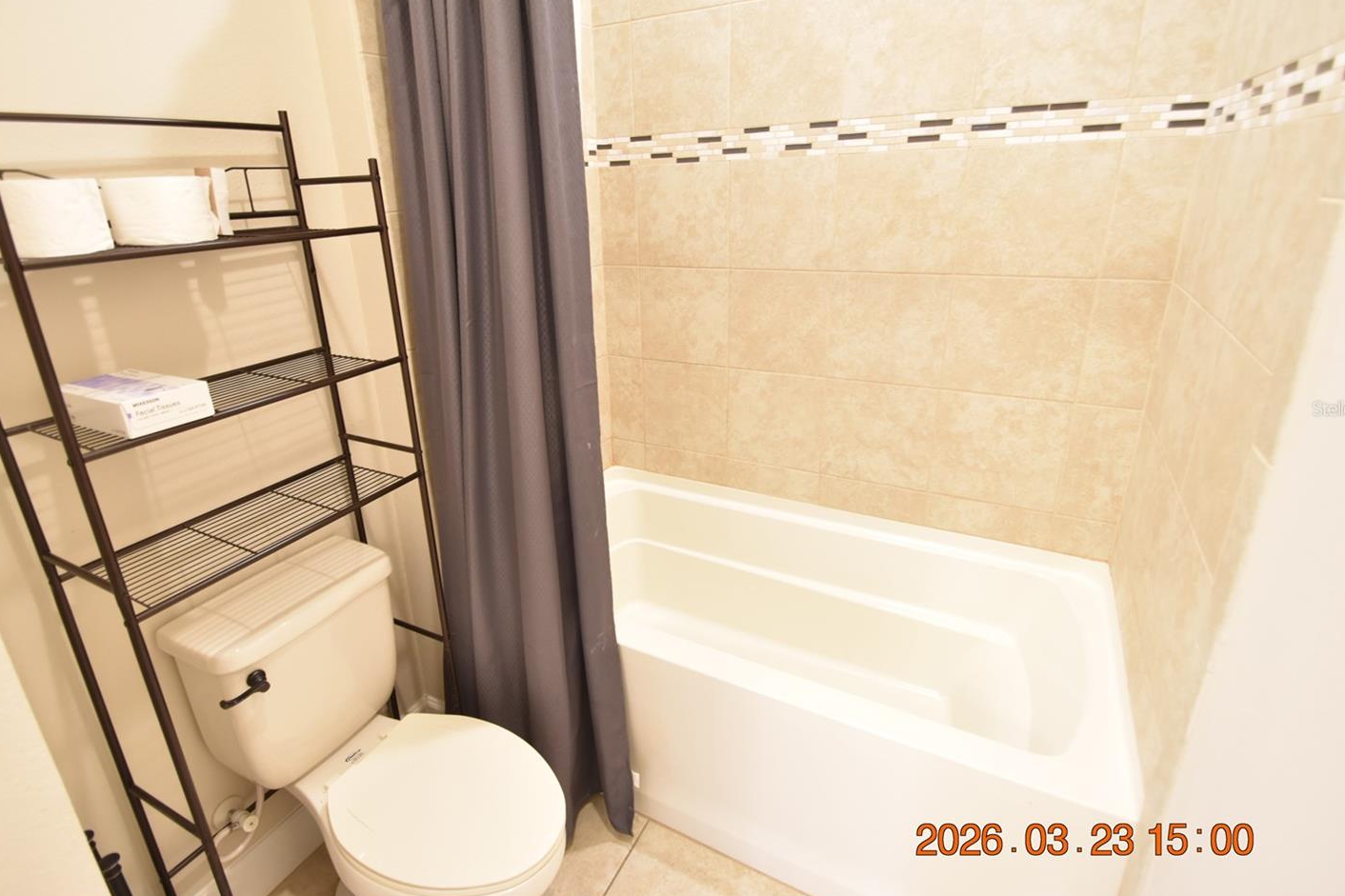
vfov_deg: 70.3
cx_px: 635
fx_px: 635
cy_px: 408
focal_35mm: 17
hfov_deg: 93.2
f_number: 3.5
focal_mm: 10
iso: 800
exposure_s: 1/20
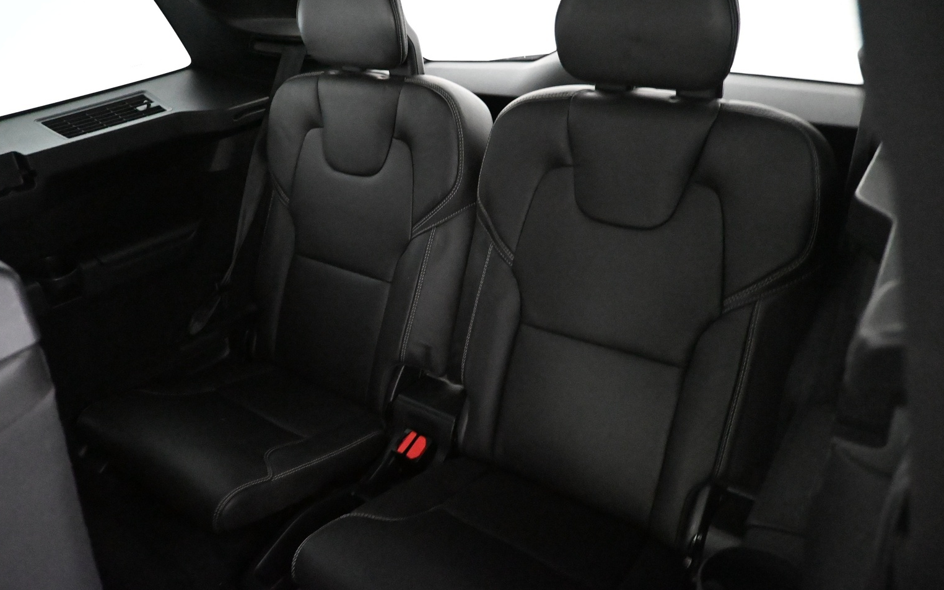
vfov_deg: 47.5
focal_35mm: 26
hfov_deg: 70.3
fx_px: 669
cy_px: 260
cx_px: 444
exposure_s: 1/40
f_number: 3.5
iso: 12800
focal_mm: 16
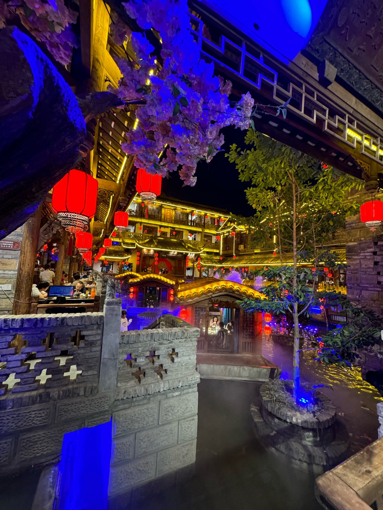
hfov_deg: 85.7
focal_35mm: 14
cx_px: 192
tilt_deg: +5.5
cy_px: 255
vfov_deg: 102.1
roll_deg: -3.2
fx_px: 207
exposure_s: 1/50
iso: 400
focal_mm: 2.22
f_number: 2.2
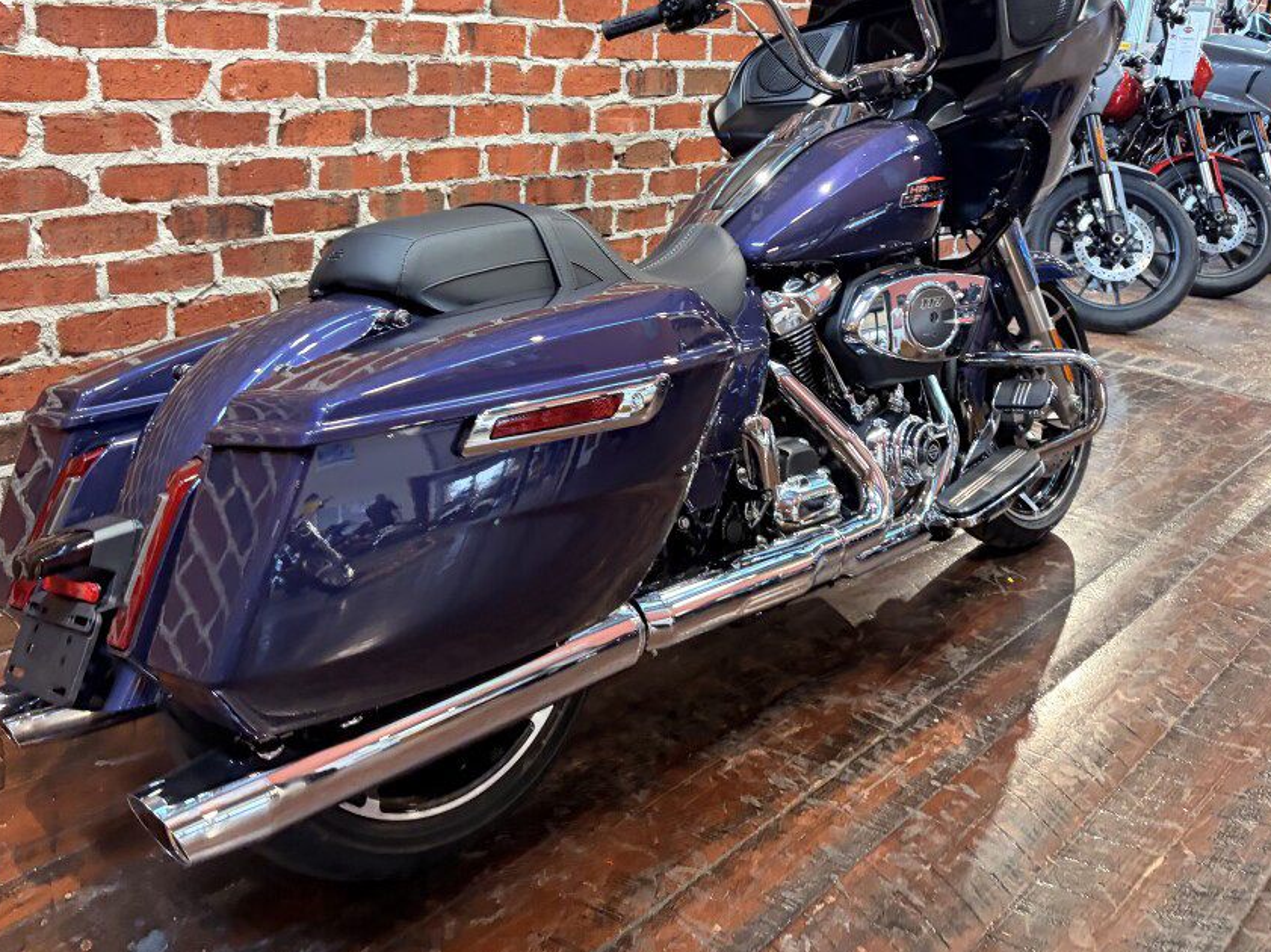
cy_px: 358
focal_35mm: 33
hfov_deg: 55.4
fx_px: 1211
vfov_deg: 42.6
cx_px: 622
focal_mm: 5.96
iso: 320
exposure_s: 1/60
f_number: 1.6
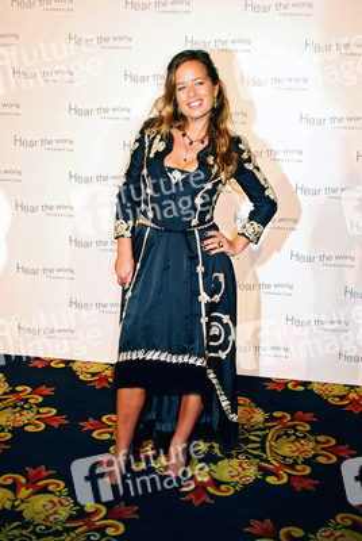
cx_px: 181
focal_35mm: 48
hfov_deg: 28.2
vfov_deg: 41.1
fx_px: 721
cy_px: 270
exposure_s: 1/80
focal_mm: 32
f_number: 5
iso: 800
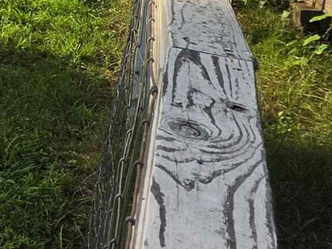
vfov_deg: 18.1
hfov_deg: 13.1
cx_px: -567
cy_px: -105
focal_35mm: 74
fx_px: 710
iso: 32
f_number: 1.9
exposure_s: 1/3455
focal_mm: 2.2
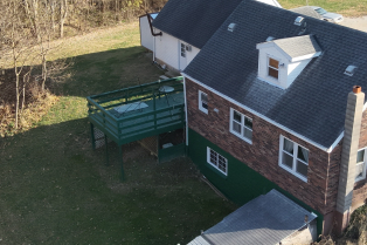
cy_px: 115
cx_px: 218
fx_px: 540
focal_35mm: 53
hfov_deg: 37.4
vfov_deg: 25.5
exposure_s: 1/640
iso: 100
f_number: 2.8
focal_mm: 4.4
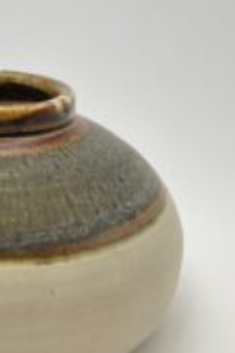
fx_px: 646
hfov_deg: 20.0
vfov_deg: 30.5
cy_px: 189
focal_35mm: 66
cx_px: 0
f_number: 1.6
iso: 32
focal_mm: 4.2
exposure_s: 1/138
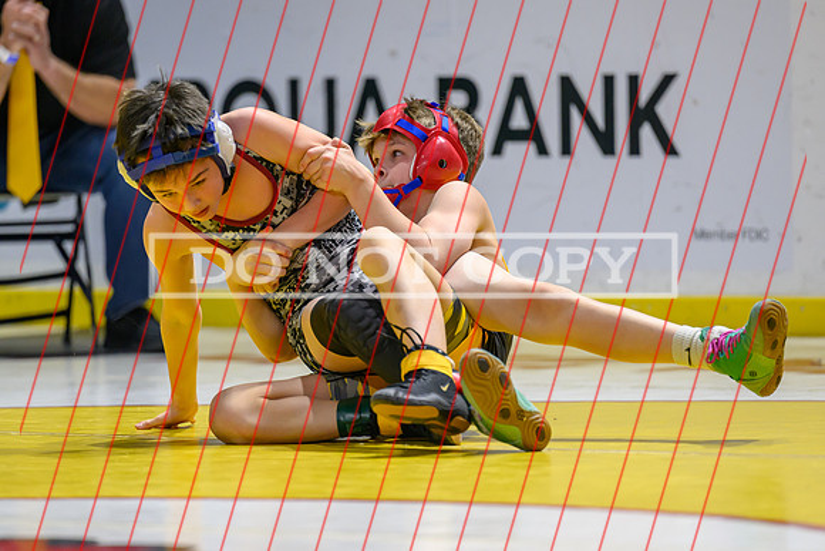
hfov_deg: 7.2
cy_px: 315
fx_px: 6514
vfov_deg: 4.8
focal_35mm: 284
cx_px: 347
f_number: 2.8
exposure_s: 1/800
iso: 2500
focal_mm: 200
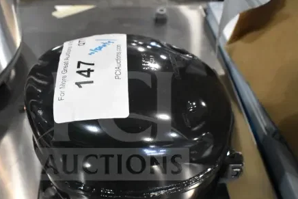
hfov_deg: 46.0
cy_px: 126
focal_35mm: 42
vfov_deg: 31.8
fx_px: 348
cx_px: 112
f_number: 7.1
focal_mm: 20
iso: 6400
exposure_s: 1/200
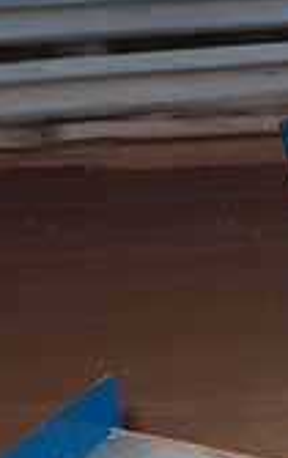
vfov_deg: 4.9
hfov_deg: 3.1
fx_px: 5302
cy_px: 428
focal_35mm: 424
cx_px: 639
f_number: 4
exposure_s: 1/400
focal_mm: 80
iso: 200
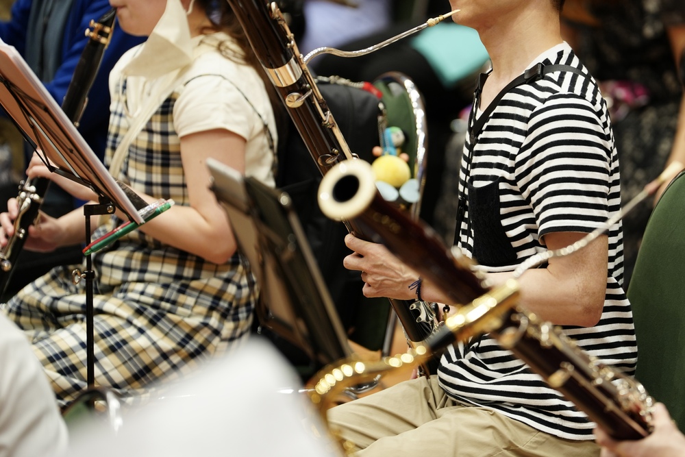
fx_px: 3806
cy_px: 228
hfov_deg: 10.3
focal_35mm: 200
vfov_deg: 6.9
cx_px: 342
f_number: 2.8
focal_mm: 200
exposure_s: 1/100
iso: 400
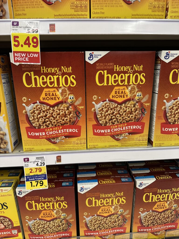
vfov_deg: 71.6
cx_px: 90
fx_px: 165
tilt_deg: -17.5
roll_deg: +2.3
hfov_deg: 56.8
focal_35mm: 24
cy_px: 120
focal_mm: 6.86
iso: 200
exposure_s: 1/117
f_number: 1.78
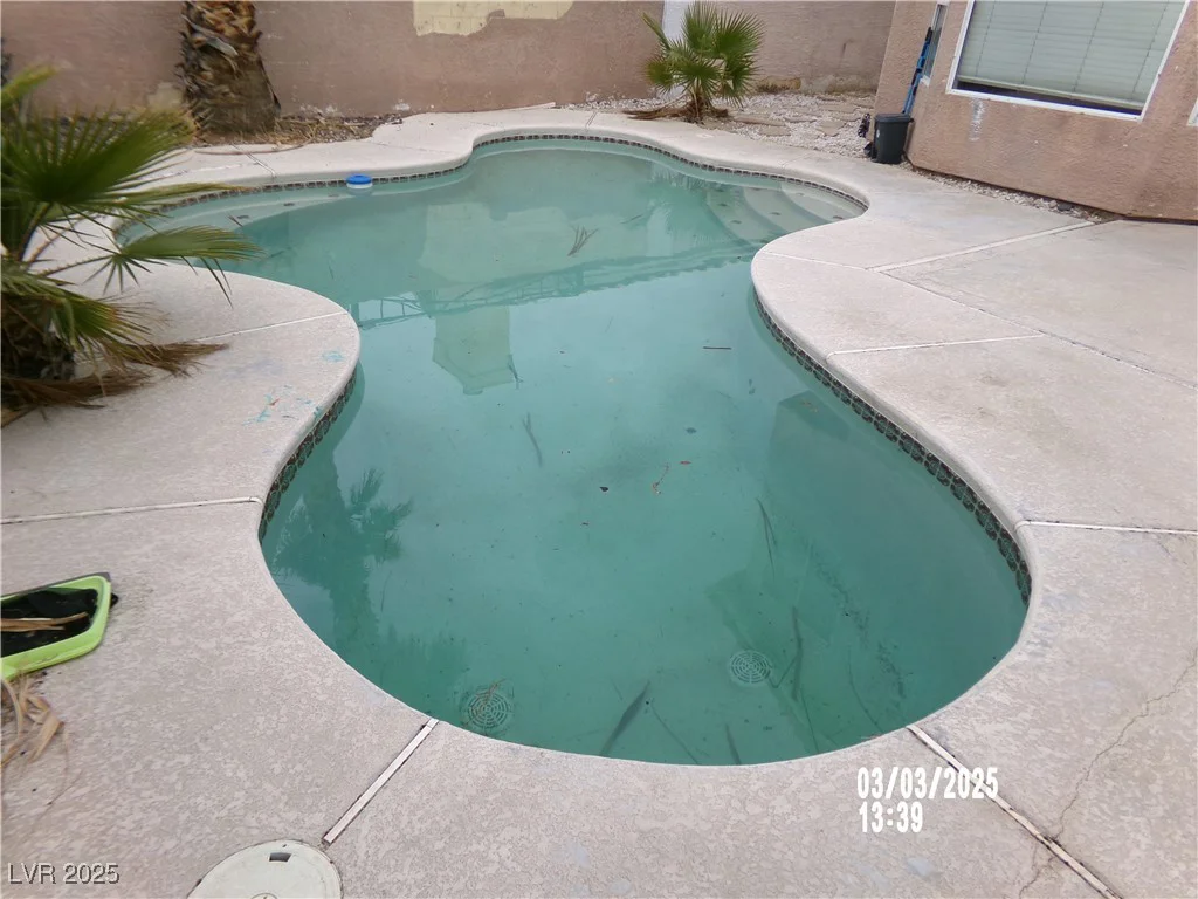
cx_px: 599
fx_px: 831
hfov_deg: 71.6
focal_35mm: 24
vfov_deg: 56.8
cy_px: 450
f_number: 3.7
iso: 100
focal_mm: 4.3
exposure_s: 1/400
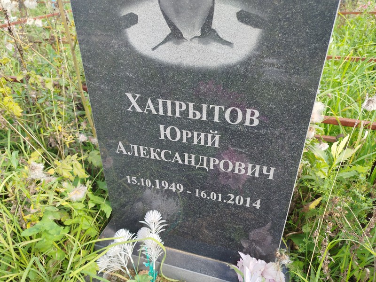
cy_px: 141
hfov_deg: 71.6
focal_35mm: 24
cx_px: 188
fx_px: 261
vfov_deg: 56.8
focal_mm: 5.31
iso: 50
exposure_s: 1/168
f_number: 1.7
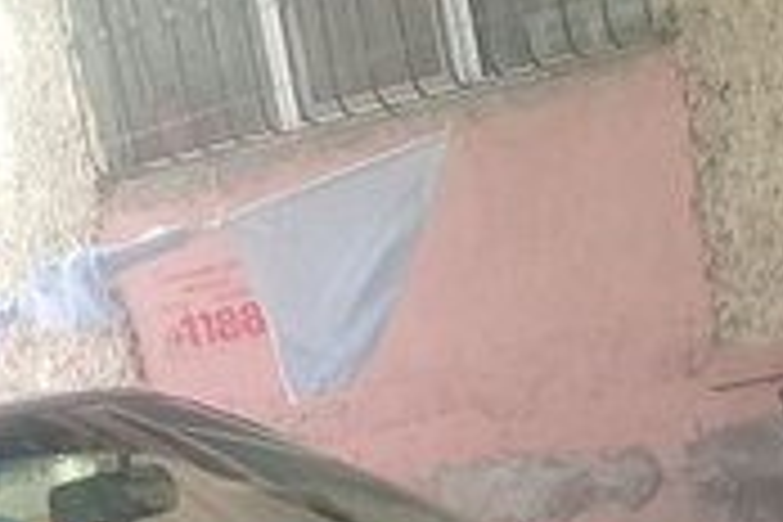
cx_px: 130
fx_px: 2653
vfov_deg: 10.7
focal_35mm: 122
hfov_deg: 16.6
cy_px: 839
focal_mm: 3.3
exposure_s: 1/122
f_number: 2.2
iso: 50
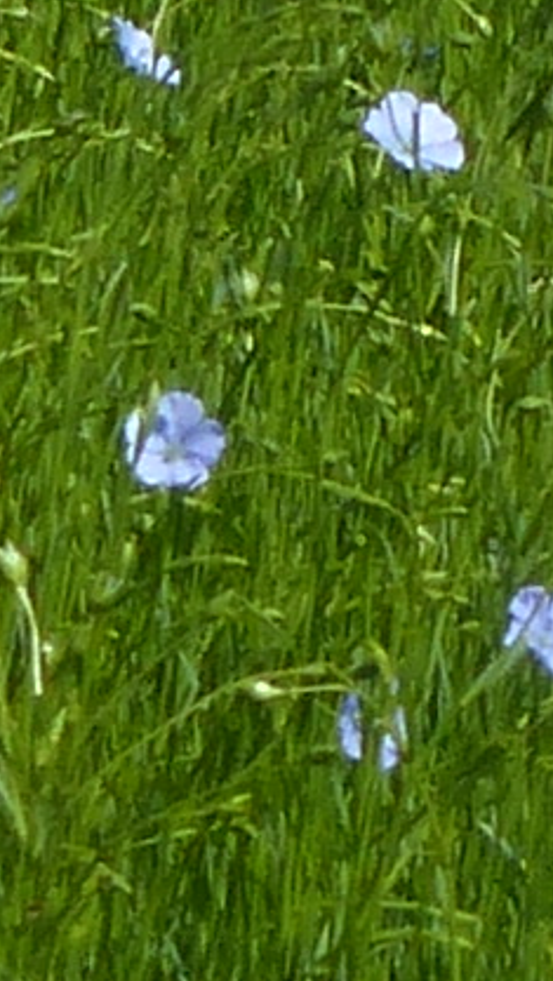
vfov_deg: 3.9
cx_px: 939
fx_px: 14135
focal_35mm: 543
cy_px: -678
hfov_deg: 2.2
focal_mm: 9.4
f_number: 4
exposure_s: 1/800
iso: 100
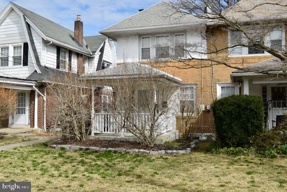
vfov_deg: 36.9
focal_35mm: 36
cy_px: 96
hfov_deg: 53.1
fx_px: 287
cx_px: 144
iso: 100
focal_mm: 24
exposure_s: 1/200
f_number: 10
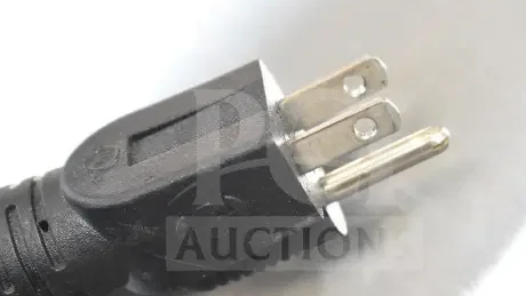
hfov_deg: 18.7
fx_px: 1600
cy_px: 180
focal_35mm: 115
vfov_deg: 10.6
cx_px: 294
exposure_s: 1/100
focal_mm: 55
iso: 2000
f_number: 5.6
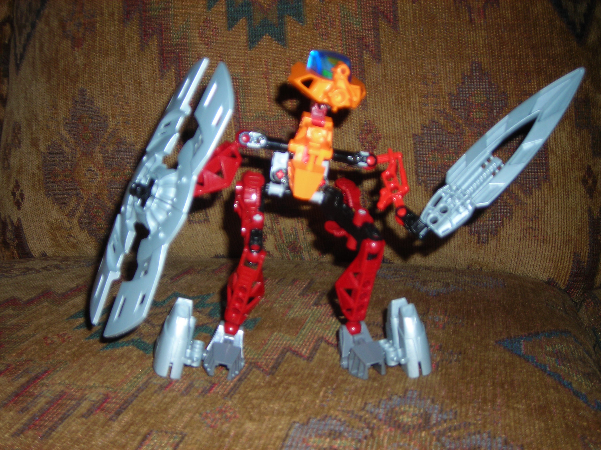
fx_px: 955
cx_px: 300
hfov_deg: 34.9
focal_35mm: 55
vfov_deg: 26.6
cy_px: 225
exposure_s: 1/60.1
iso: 50
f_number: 3.6
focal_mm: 9.1
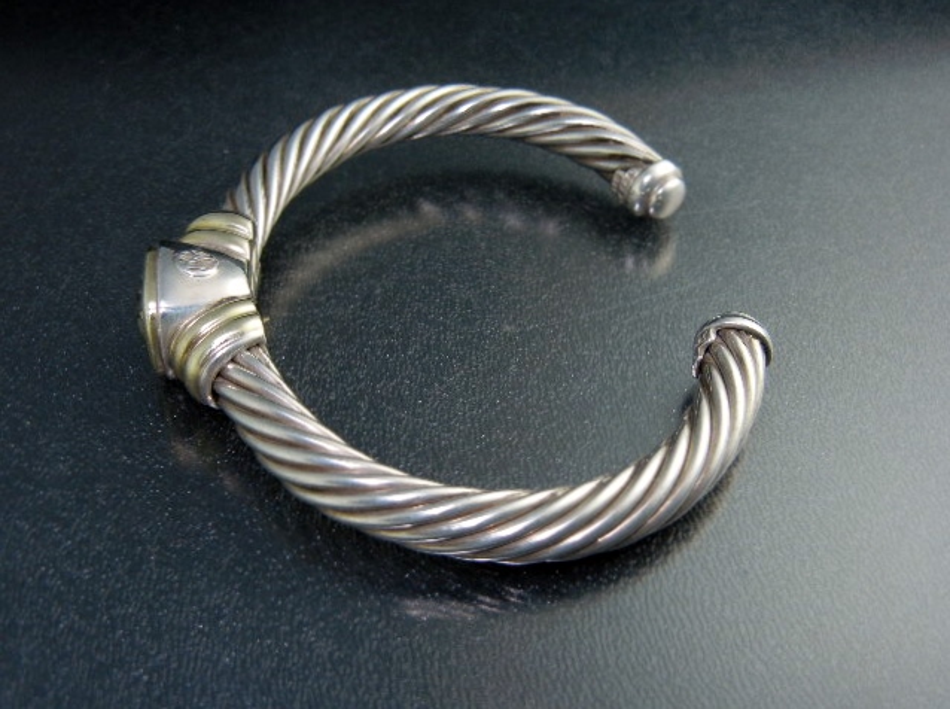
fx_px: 1233
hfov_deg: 42.1
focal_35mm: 45
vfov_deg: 32.1
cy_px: 354
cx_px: 475
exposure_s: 1/30
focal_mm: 8.1
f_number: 3.8
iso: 200
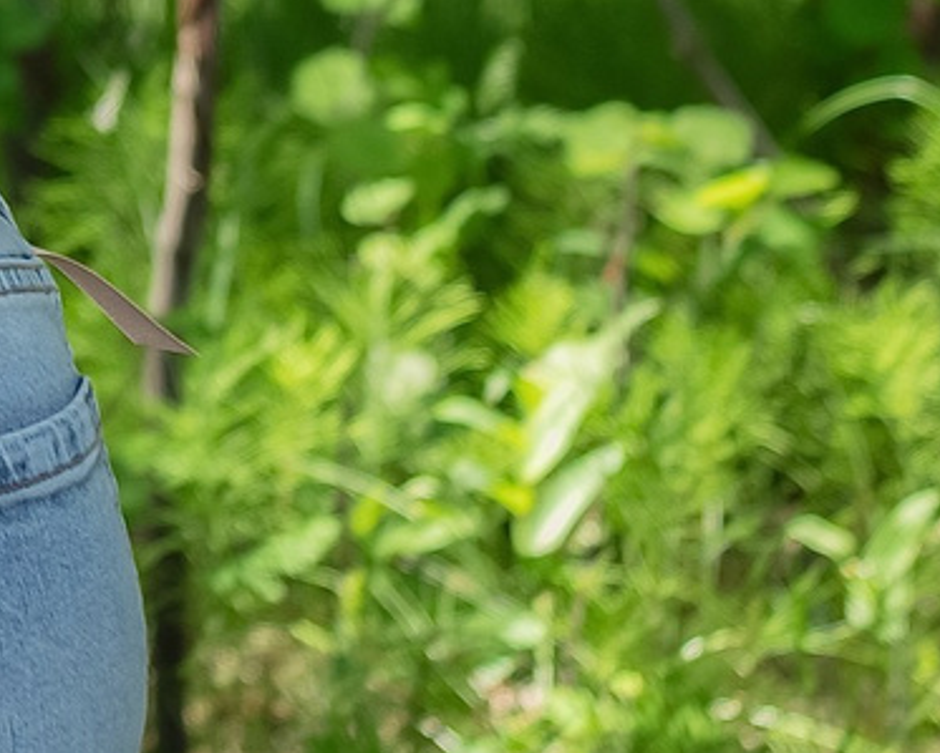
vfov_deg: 5.6
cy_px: -1255
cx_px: -970
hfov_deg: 7.0
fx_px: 7350
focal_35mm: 264
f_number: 2.8
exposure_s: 1/320
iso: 64
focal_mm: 41
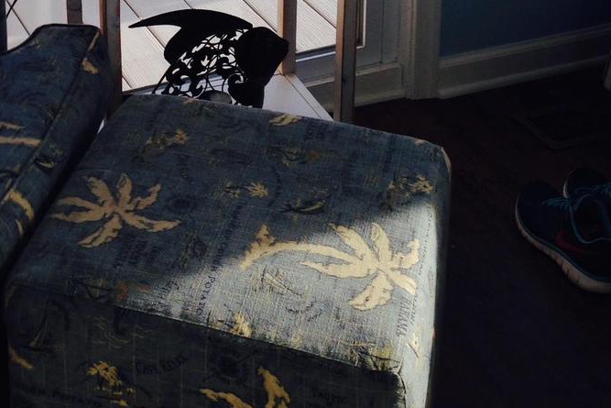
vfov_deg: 16.1
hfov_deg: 25.2
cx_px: 115
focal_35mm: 79
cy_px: -160
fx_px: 1341
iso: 50
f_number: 2.4
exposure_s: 1/371
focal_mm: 4.12
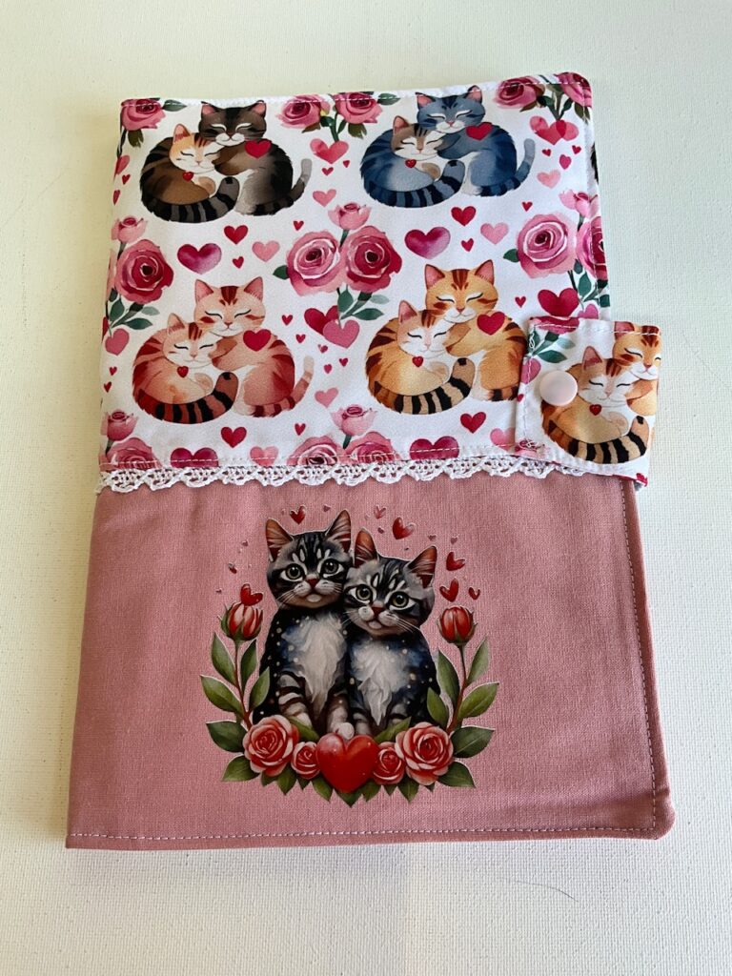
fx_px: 818
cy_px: 488
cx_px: 366
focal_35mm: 29
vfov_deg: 61.7
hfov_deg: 48.2
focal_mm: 3
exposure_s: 1/122
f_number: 1.8
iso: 32
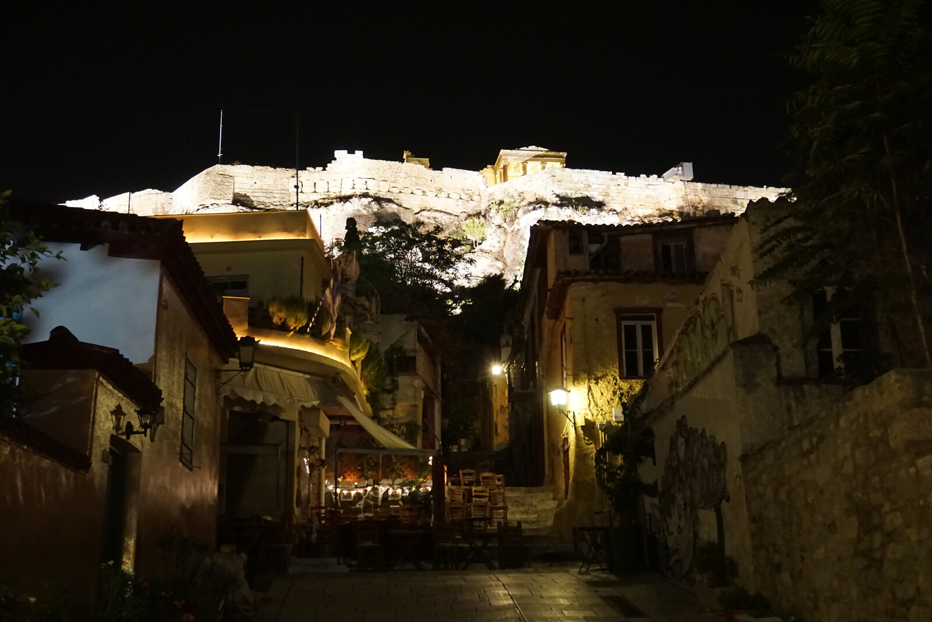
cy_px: 311
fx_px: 1126
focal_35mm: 44
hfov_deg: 45.0
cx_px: 466
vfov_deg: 30.9
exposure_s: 1/15
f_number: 4.5
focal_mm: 29
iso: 6400
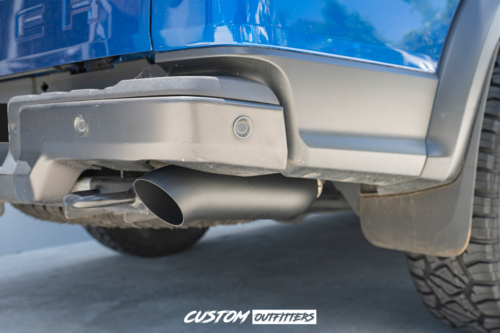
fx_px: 486
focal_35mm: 35
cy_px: 166
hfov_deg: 54.4
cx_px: 250
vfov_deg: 37.9
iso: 320
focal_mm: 35
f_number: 4
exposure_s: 1/160
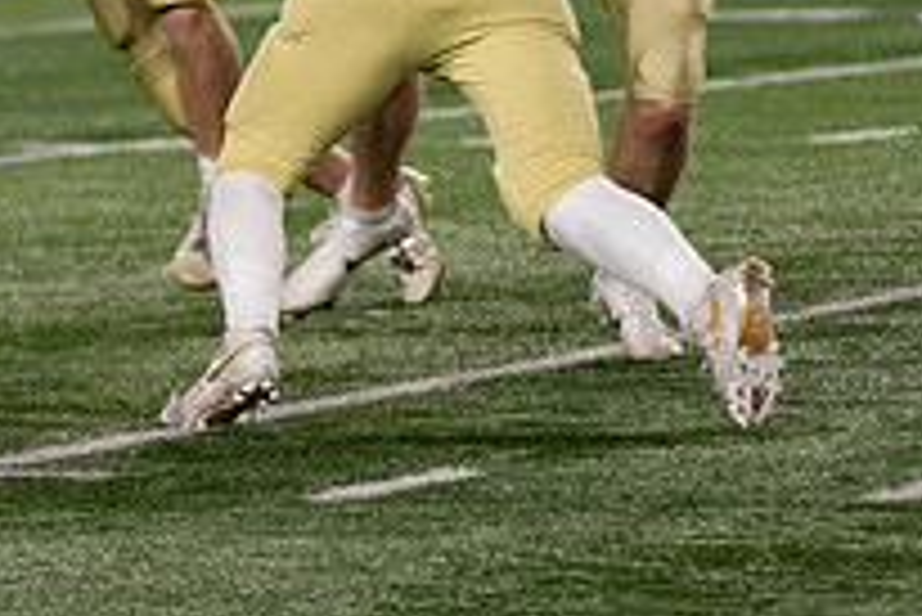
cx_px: 247
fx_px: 14480
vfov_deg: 2.4
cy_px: -196
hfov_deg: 3.6
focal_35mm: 565
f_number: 4
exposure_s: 1/500
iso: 3200
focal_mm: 200
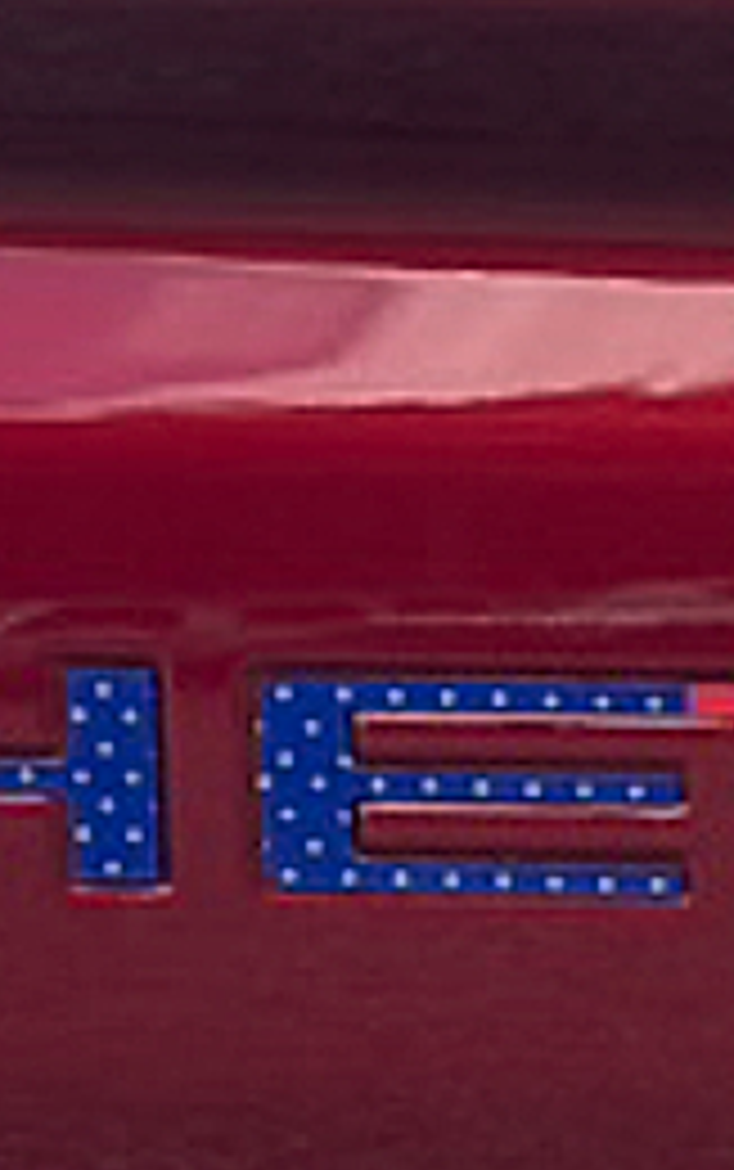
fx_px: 5206
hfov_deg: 7.7
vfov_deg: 12.7
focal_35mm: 163
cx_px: 1445
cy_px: 1206
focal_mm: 6.86
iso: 80
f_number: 1.78
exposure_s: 1/635
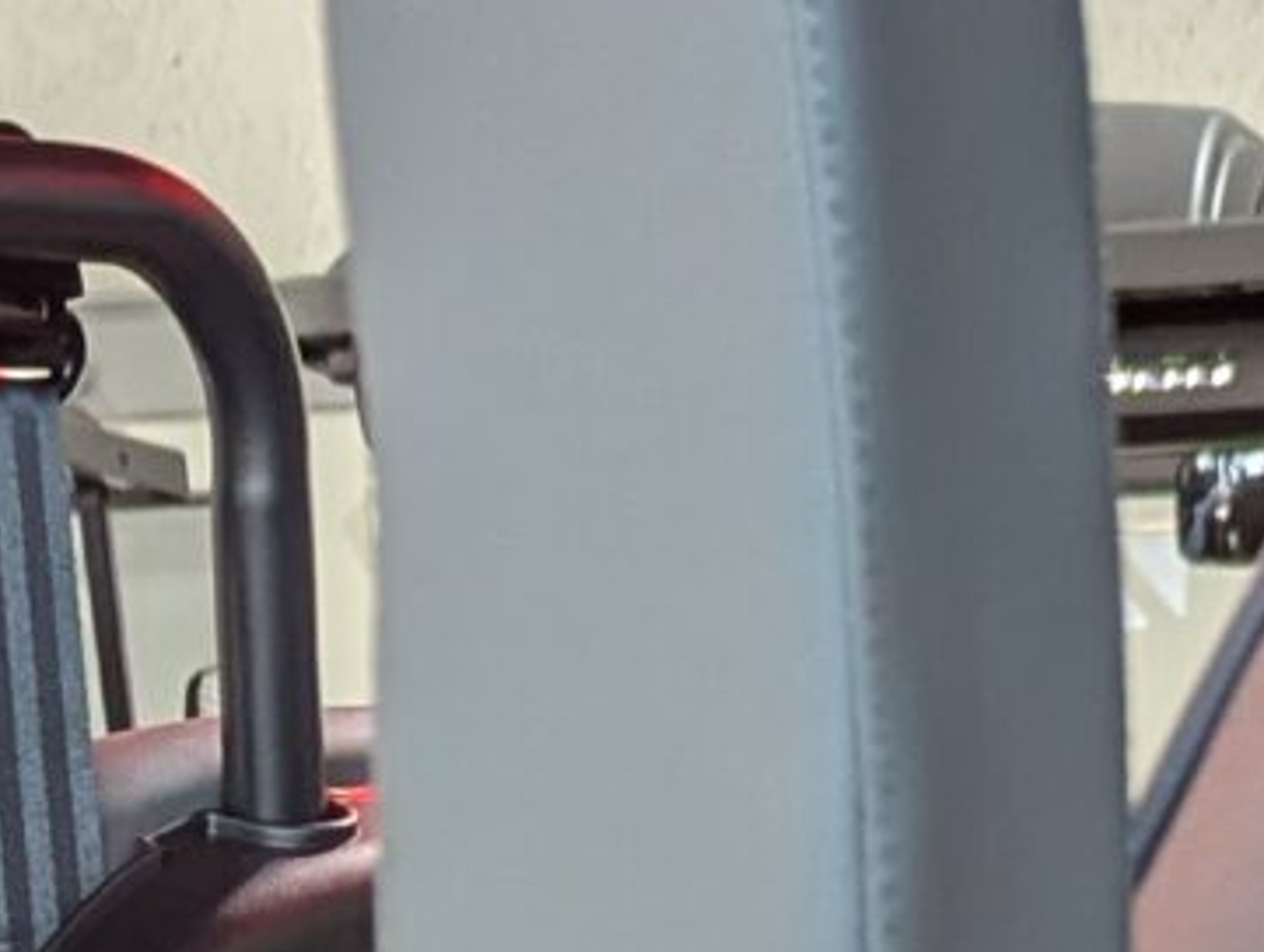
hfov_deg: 11.6
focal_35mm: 170
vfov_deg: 7.5
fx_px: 6218
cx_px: 217
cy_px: 3000
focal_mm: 6.81
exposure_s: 1/84.6
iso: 256
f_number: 1.85
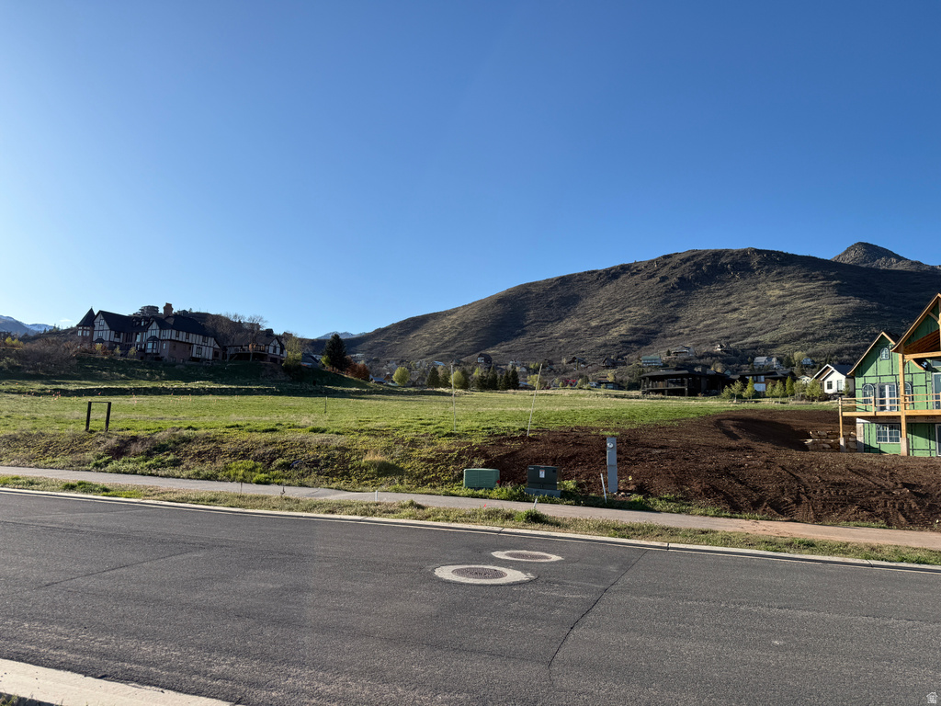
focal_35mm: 24
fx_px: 652
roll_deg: -3.0
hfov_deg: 71.6
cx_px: 470
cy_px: 353
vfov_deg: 56.8
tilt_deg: +8.6
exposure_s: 1/4167
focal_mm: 6.76
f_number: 1.78
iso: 80
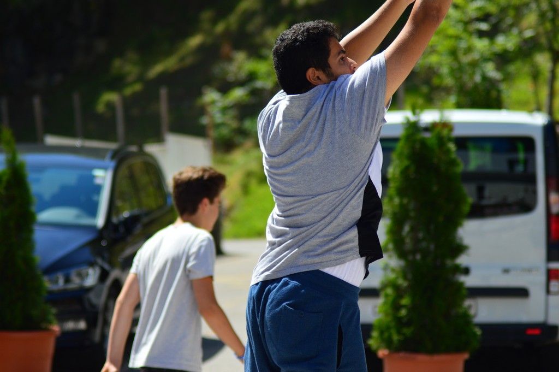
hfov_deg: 11.0
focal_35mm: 188
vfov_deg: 7.3
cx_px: 280
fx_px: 2909
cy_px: 186
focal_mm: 125
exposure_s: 1/1250
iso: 200
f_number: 4.2
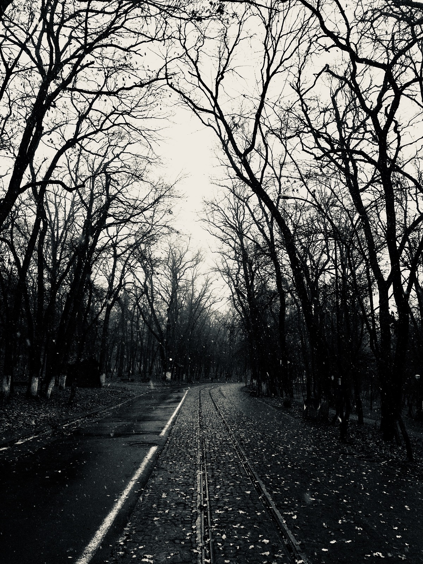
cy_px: 282
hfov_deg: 48.2
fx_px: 472
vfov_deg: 61.7
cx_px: 212
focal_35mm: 29
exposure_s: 1/331
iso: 32
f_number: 2.2
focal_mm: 4.15
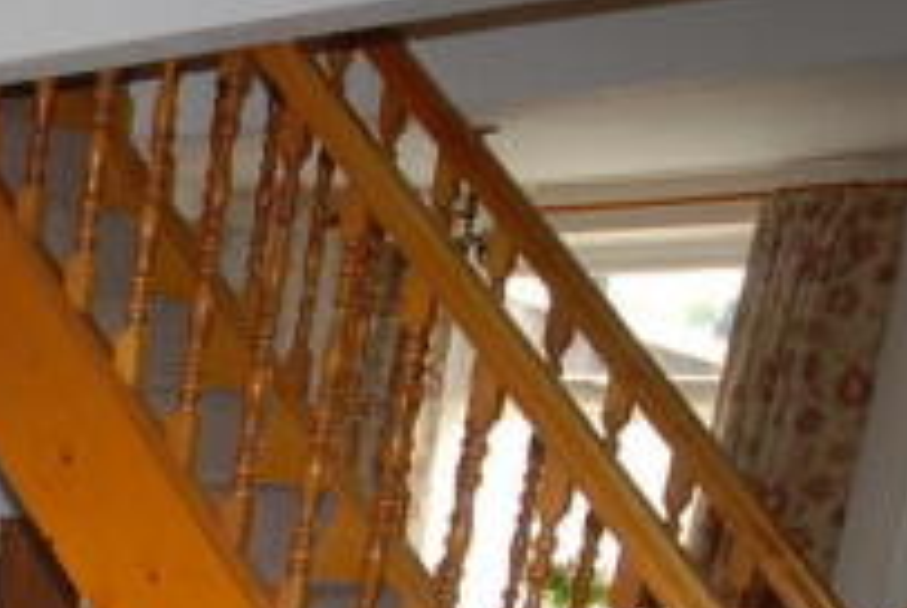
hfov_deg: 25.8
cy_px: 789
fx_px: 1463
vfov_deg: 21.3
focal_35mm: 58
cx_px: -449
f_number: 5
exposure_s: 1/60
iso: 200
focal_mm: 12
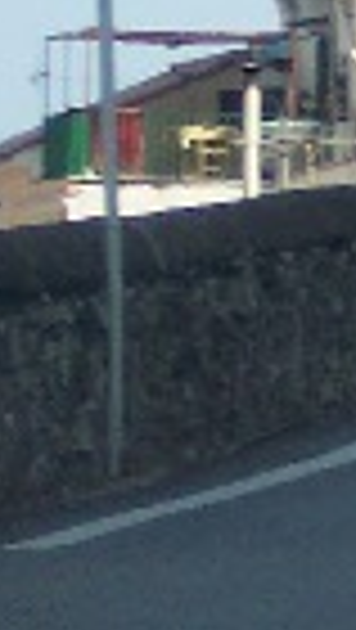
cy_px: 144
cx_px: 1045
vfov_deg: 3.4
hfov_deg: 1.9
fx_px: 10497
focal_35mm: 627
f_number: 4.8
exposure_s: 1/500
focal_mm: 21.3
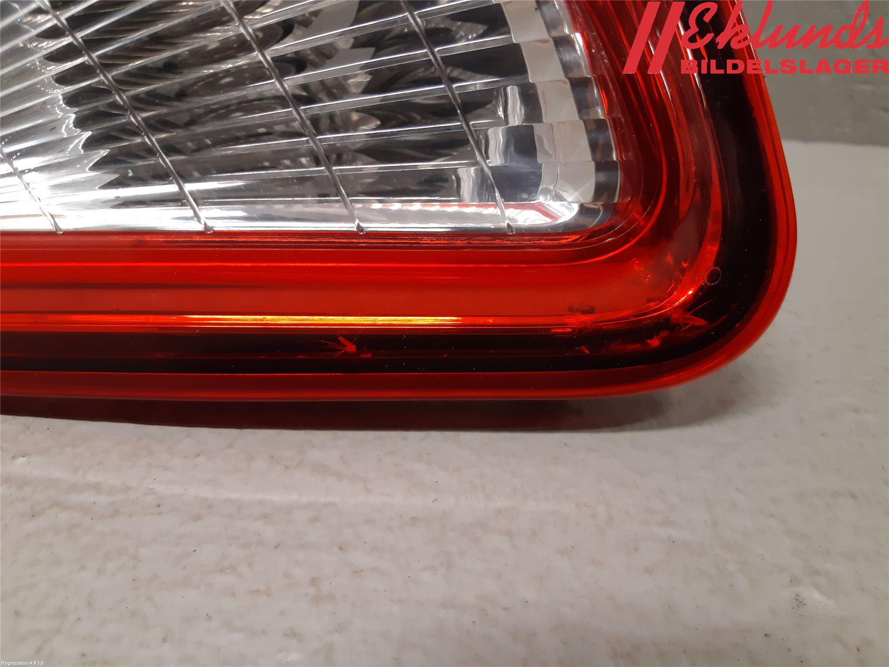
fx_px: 668
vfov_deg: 53.1
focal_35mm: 26
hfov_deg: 67.3
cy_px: 334
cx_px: 444
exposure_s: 1/50
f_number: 1.7
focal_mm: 3.93
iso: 125
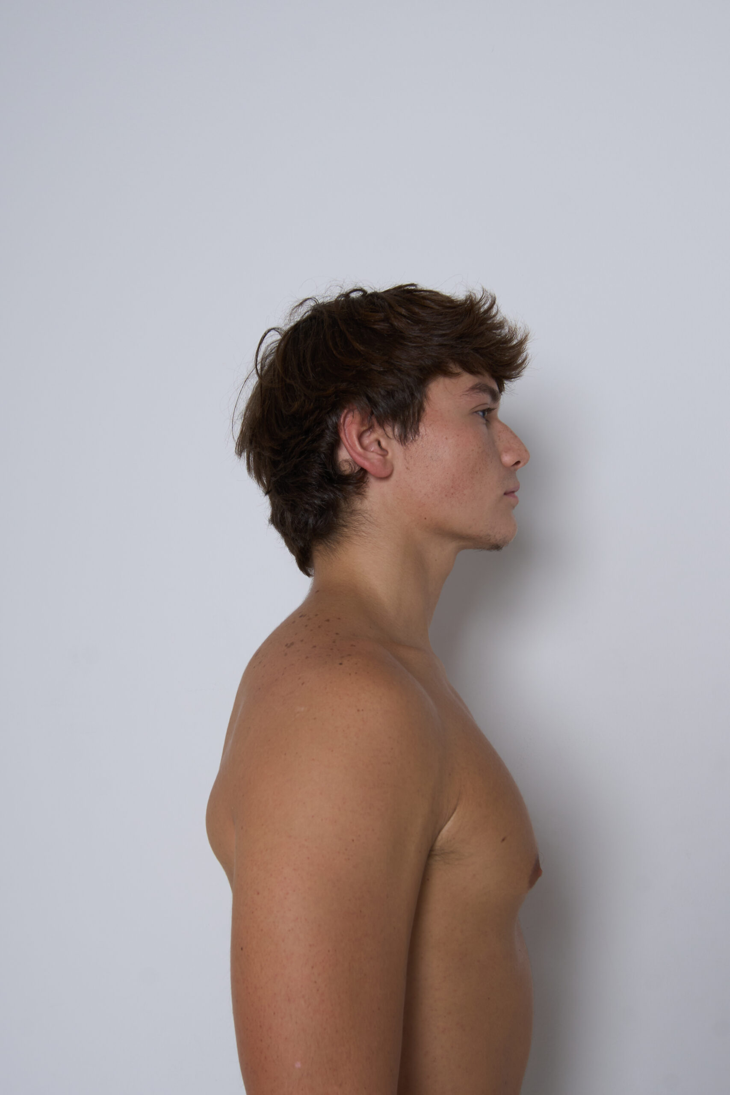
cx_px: 365
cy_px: 548
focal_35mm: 40
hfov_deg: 33.4
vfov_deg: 48.5
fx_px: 1216
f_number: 7.1
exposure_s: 1/160
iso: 160
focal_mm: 27
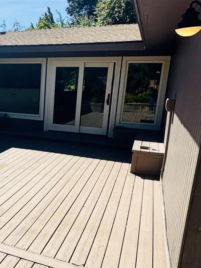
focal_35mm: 38
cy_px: 150
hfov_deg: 34.4
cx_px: 1
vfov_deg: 48.9
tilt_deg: -13.6
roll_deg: -1.2
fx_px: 294
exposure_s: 1/2415
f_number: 2.2
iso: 50
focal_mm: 2.22
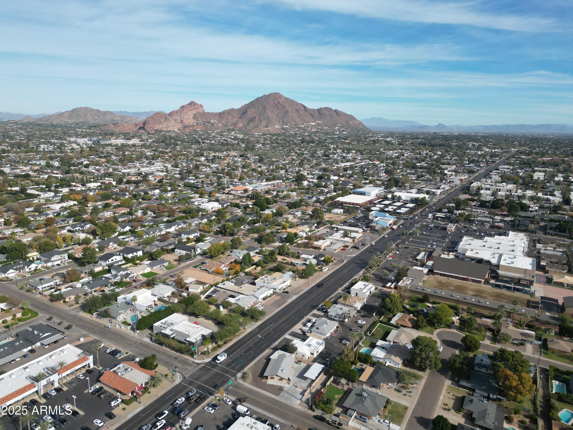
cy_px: 215
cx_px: 286
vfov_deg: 56.8
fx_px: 397
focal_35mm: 24
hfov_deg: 71.6
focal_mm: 6.72
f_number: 1.7
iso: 120
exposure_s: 1/3200
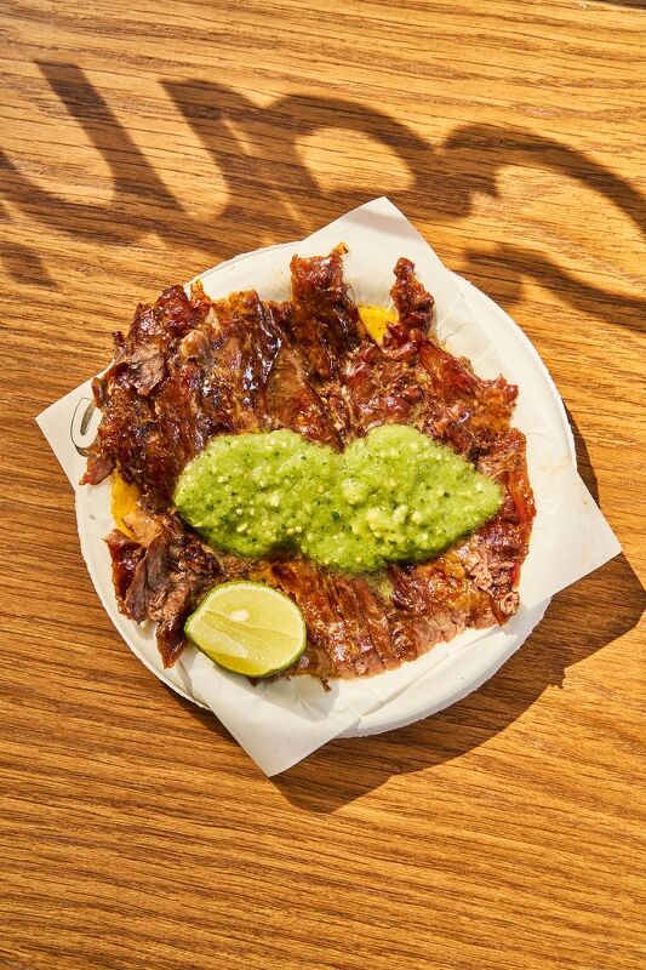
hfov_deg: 27.0
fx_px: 1346
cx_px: 323
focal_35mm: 50
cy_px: 485
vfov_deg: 39.6
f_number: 5.6
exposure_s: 1/100
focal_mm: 50
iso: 400
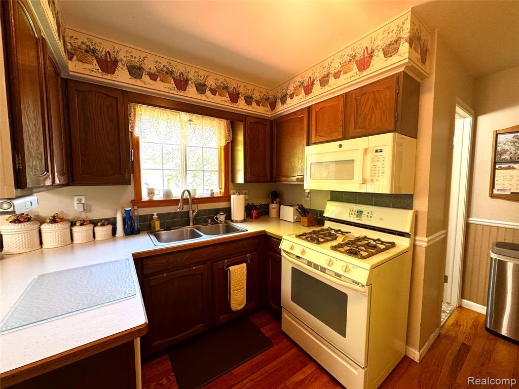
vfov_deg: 85.7
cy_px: 194
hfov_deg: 102.1
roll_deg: +0.2
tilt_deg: -4.0
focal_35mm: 14
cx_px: 260
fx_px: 210
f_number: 2.2
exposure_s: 1/60
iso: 200
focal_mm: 2.22
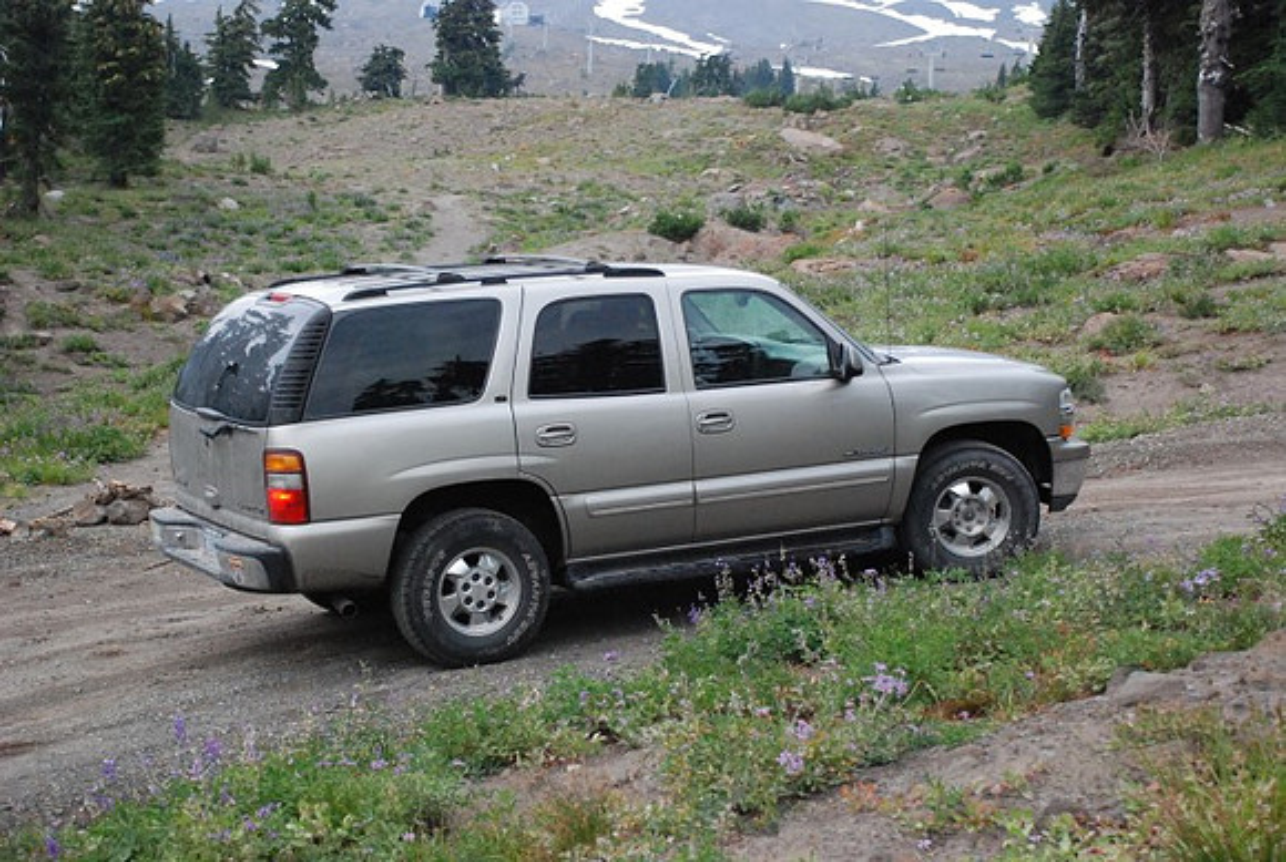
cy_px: 431
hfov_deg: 28.0
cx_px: 643
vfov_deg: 19.0
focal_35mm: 72
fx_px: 2577
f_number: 4.8
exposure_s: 1/1600
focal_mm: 48
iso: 1600
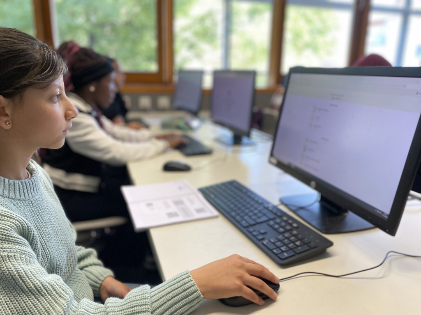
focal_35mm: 26
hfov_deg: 67.3
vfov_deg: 53.1
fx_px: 316
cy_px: 158
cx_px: 210
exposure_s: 1/100
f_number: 1.8
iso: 100
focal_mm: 4.2
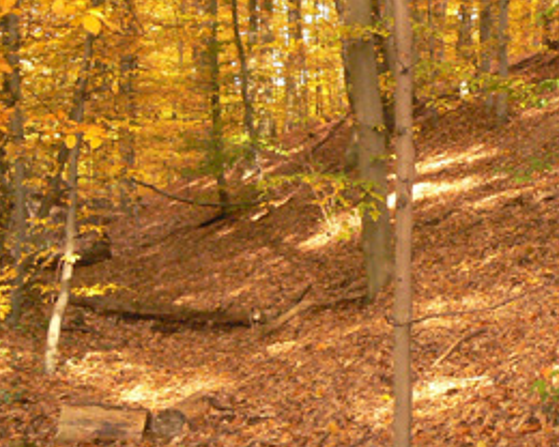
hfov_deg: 22.8
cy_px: 185
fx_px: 1340
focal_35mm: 81
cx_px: 533
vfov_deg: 18.9
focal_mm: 6
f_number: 3.6
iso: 400
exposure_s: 1/80
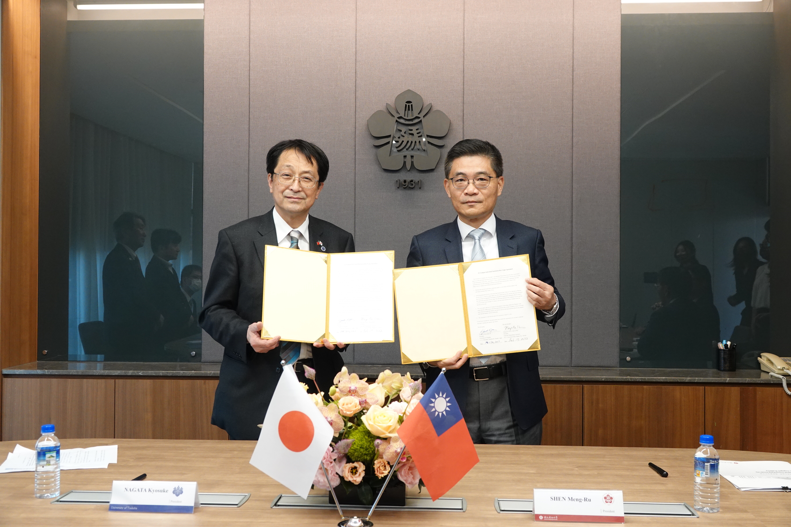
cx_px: 396
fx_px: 791
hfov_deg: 53.1
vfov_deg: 36.9
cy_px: 264
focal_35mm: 36
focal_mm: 13.31
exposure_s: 1/100
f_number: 3.2
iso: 800
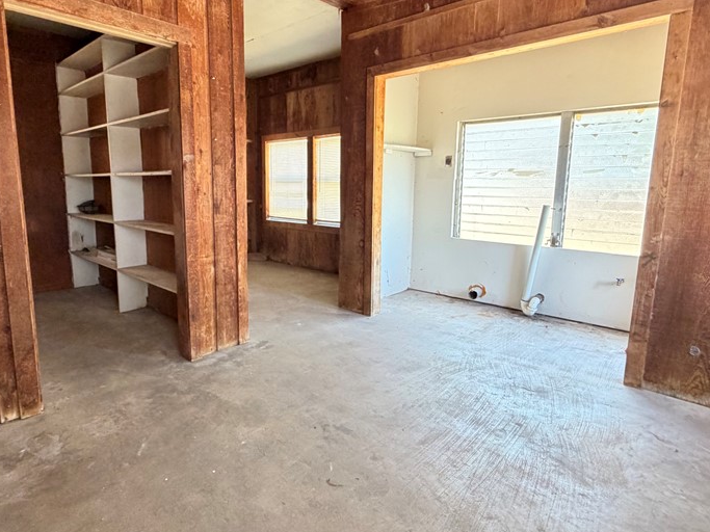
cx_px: 294
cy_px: 248
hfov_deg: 78.3
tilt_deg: -9.7
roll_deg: +0.8
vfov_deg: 63.4
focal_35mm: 21
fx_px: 431
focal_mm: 2.22
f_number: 2.2
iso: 320
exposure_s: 1/64
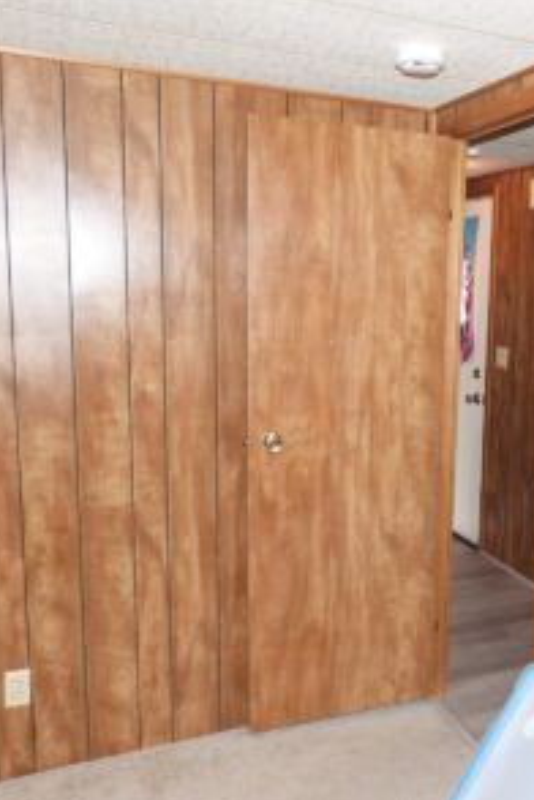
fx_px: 756
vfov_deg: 55.8
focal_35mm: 34
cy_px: 400
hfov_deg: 37.3
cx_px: 439
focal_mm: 4.3
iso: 200
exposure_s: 1/30
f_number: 2.8
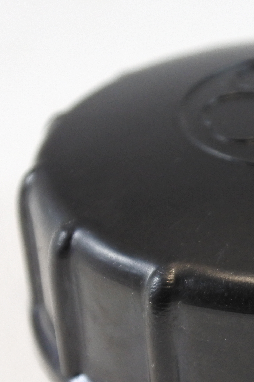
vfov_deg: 18.2
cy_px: 281
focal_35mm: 112
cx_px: 275
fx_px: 1185
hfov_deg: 12.0
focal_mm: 16.5
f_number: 4.5
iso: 560
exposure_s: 1/125
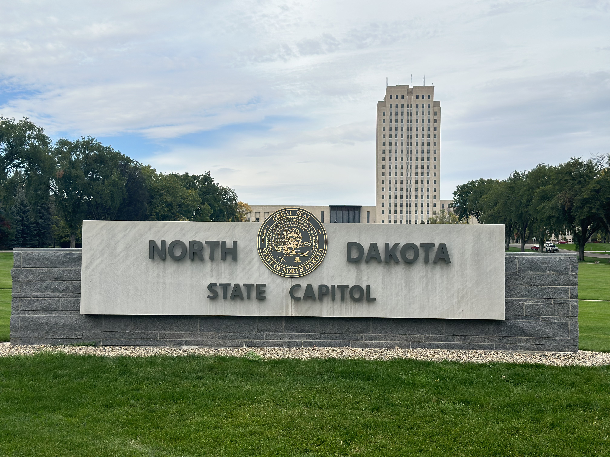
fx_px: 846
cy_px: 228
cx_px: 305
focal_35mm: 48
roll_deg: -0.9
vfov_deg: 30.3
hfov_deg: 39.7
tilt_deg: +2.0
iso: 64
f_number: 1.78
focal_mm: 6.86
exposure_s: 1/3058
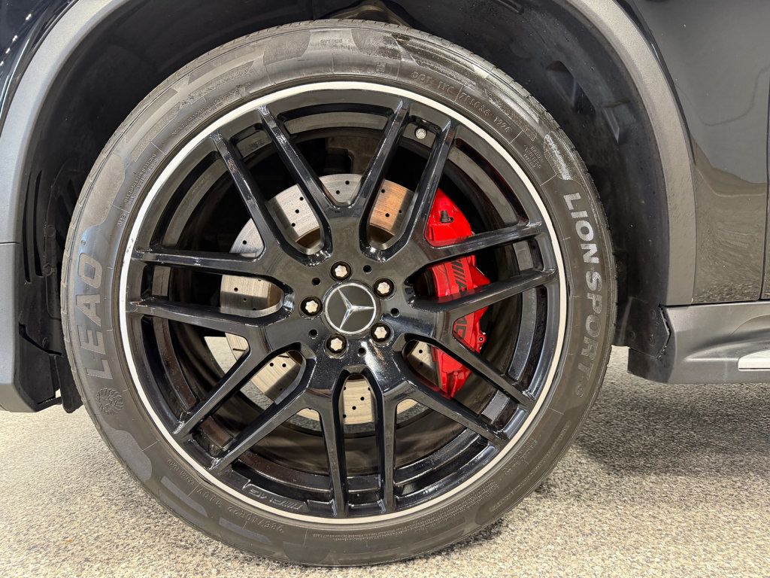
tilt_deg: -8.5
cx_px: 385
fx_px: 534
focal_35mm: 24
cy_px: 289
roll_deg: +1.3
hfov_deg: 71.6
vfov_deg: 56.8
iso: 250
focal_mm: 6.76
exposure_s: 1/60
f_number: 1.78
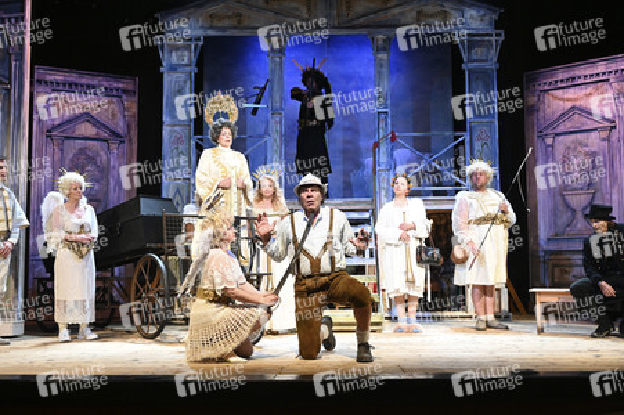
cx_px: 312
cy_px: 208
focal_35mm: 39
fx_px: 675
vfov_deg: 34.2
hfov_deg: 49.6
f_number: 5
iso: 3200
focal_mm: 39
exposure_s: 1/200
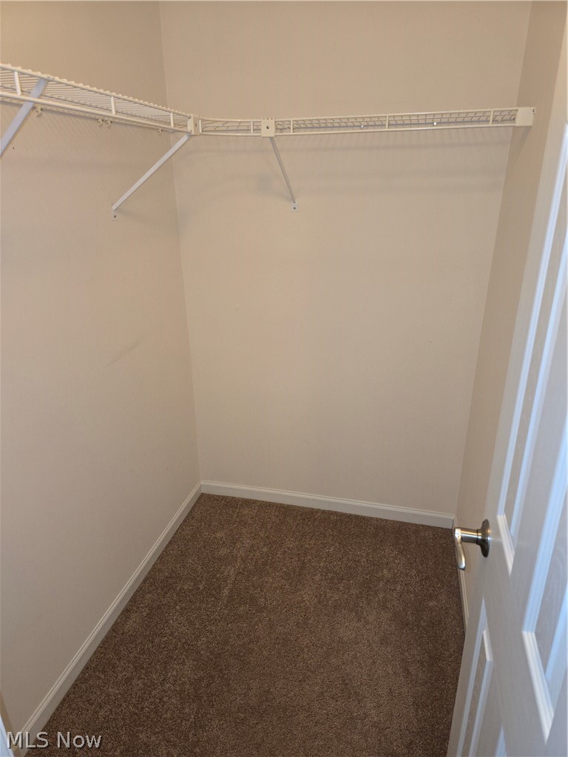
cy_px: 378
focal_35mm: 23
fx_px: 503
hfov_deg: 58.9
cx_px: 284
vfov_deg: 73.9
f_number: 1.7
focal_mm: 6.3
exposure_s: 1/60
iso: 125
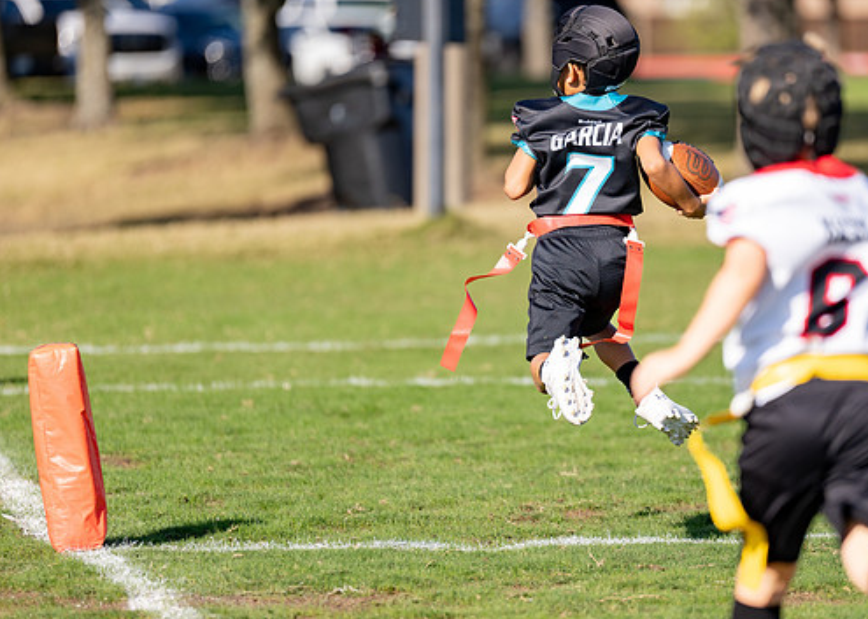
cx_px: 605
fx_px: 7170
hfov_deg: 6.9
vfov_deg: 4.9
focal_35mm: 291
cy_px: 310
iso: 160
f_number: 2.8
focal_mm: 200
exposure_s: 1/2000
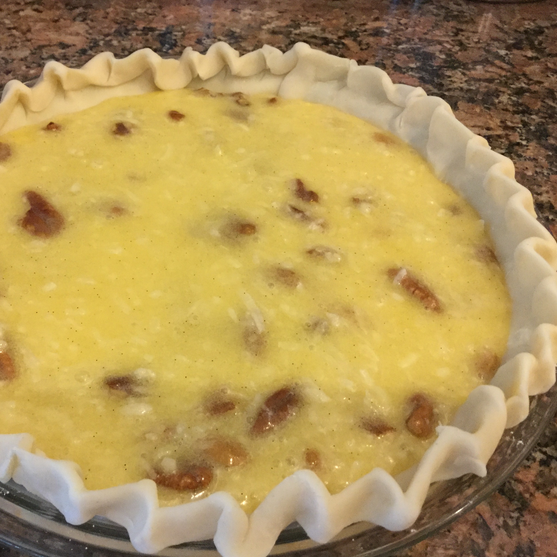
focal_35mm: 37
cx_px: 204
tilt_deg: -45.6
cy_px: 279
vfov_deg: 44.9
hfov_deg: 44.5
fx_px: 674
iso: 200
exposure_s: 1/17
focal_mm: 3.3
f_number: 2.4
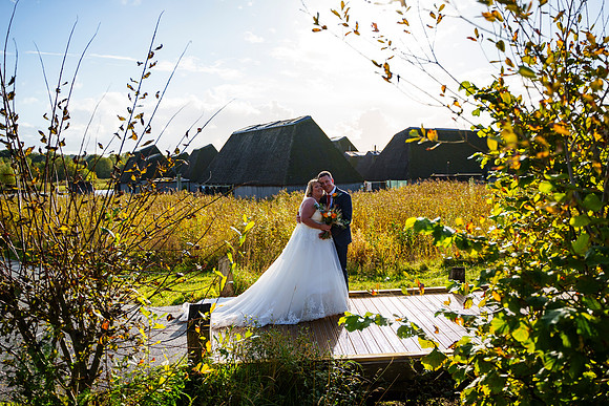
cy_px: 194
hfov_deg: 60.0
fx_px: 527
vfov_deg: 42.2
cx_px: 317
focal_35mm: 31
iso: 400
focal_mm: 29
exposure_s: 1/8000
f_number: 3.2
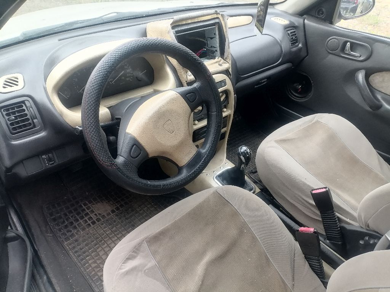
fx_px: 293
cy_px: 146
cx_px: 195
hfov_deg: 67.3
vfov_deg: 53.1
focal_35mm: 26
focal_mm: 4.25
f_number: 1.8
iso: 80
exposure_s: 1/100
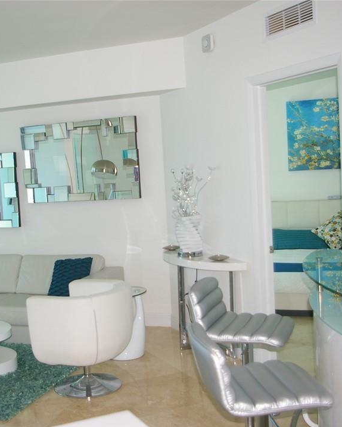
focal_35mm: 45
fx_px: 566
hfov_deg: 33.4
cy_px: 214
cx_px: 120
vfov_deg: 41.4
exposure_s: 1/180
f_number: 4
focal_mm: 21
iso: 200
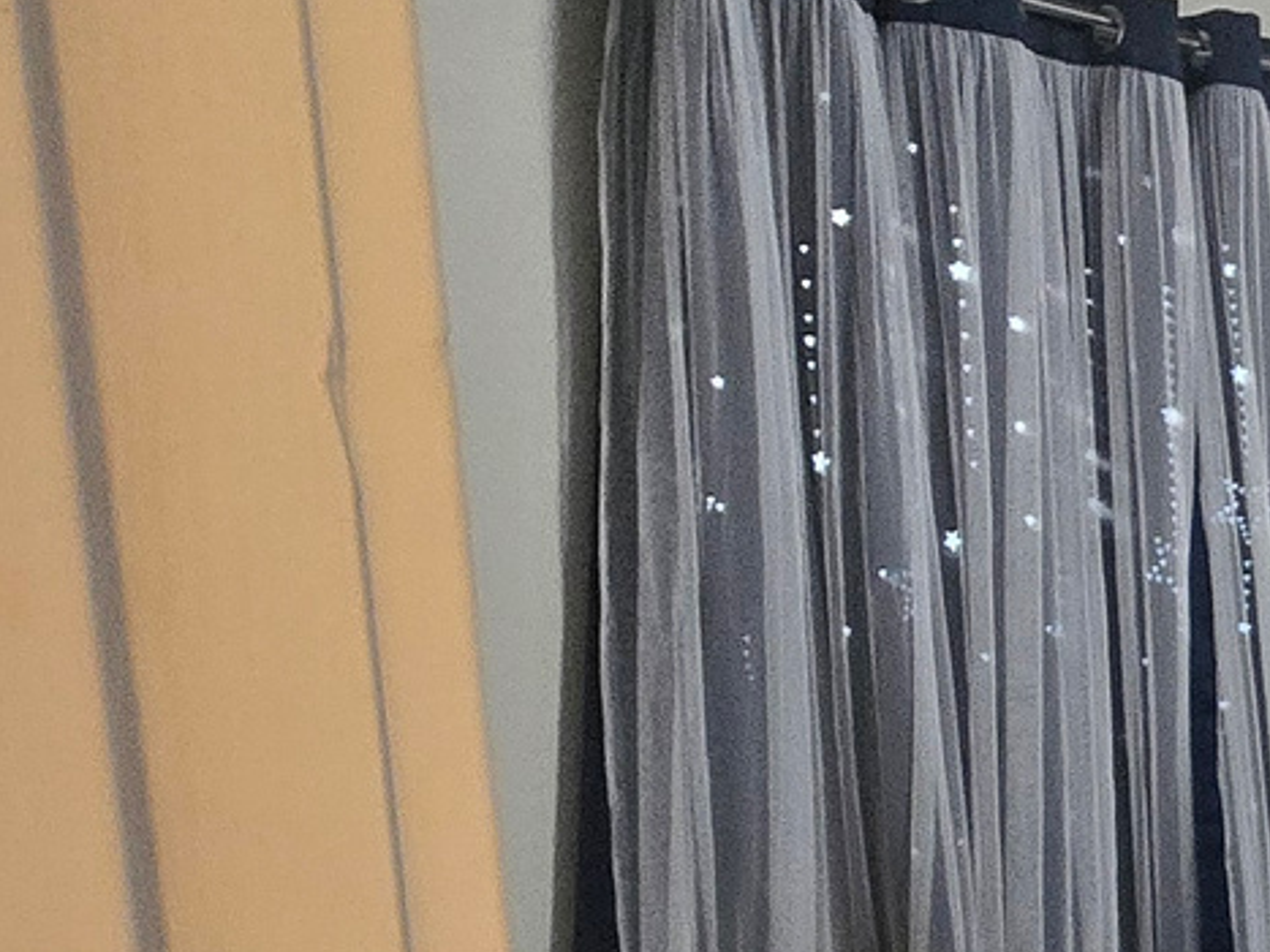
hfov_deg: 20.8
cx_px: 2369
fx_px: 2091
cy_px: 854
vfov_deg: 24.9
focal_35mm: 57
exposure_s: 1/60
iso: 320
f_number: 2.2
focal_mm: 1.7
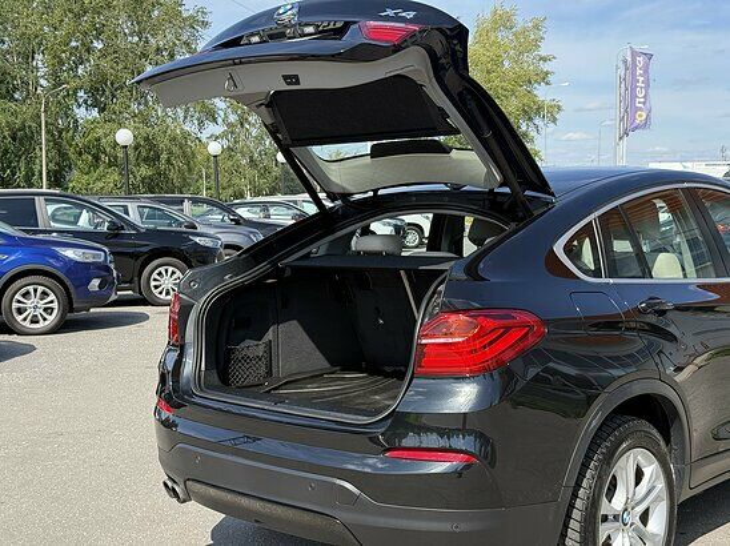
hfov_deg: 39.7
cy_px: 273
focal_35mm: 48
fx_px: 1011
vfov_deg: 30.2
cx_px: 365
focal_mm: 6.76
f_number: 1.78
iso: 80
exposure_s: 1/1931
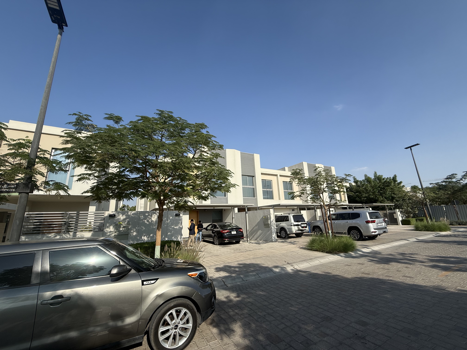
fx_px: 189
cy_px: 175
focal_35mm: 14
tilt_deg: +13.1
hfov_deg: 102.1
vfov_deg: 85.7
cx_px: 234
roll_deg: +2.2
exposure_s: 1/3125
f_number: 2.2
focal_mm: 2.22
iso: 50
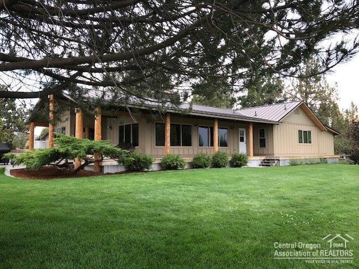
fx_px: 290
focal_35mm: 28
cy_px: 134
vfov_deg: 49.7
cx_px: 180
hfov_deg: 63.4
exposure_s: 1/120
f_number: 1.8
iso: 20
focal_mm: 3.99
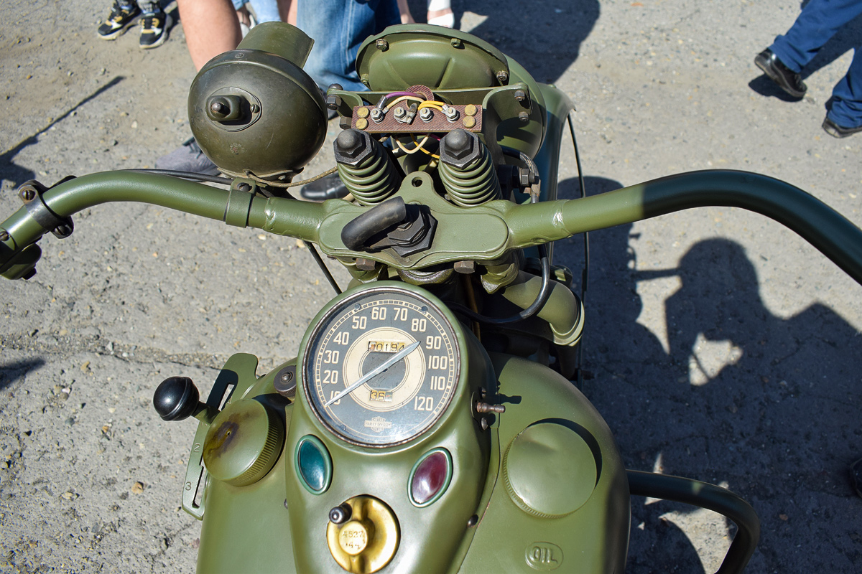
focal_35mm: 27
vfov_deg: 47.9
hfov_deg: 67.4
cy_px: 287
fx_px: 646
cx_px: 431
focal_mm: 18
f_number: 5.6
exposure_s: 1/800
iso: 200
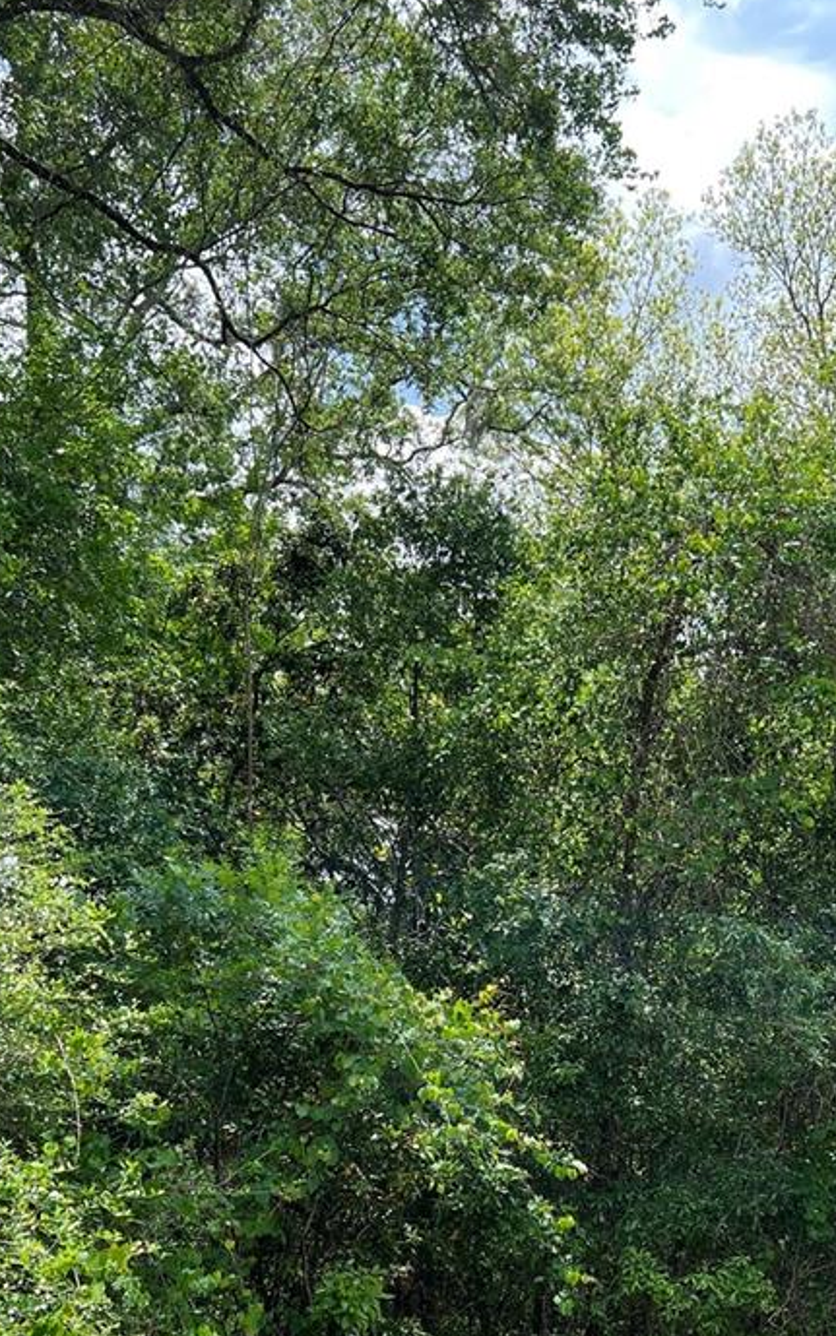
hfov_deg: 26.8
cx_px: 502
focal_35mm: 48
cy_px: 917
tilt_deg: +14.9
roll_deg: +0.1
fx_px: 1749
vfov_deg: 41.2
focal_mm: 5.7
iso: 50
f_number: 1.5
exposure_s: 1/1531
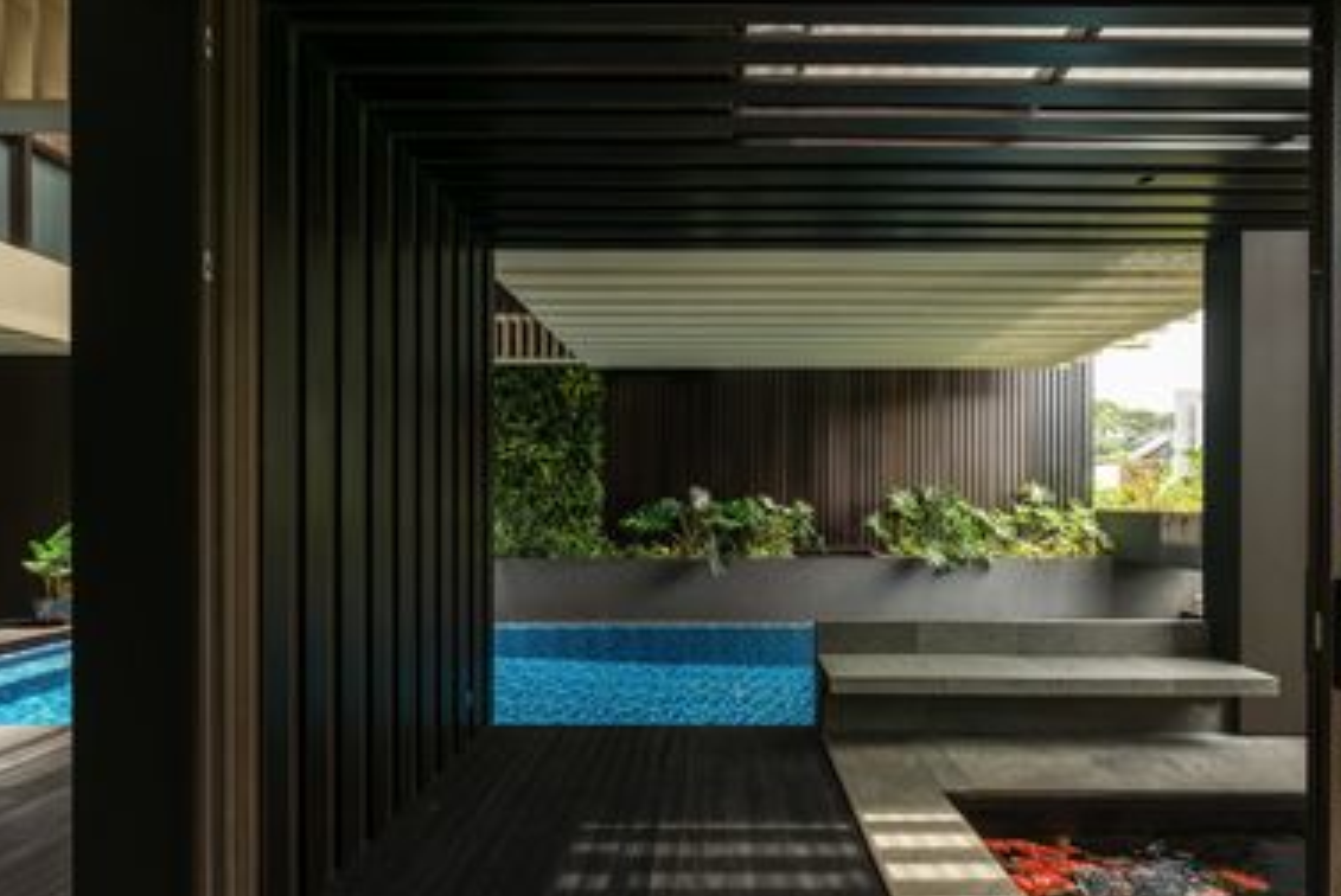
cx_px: 719
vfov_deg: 80.9
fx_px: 522
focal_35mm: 14
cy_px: 508
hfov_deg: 104.0
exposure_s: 1/80
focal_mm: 12
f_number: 10
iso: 200
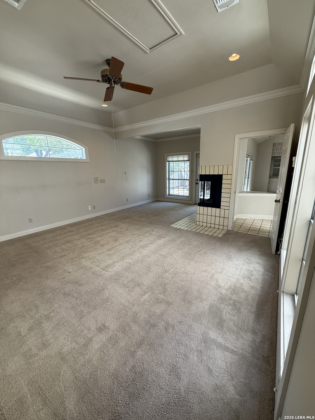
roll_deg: +1.1
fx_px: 170
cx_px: 158
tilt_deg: -12.0
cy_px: 210
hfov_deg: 85.7
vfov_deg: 102.1
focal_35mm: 14
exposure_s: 1/120
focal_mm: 2.22
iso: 200
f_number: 2.2
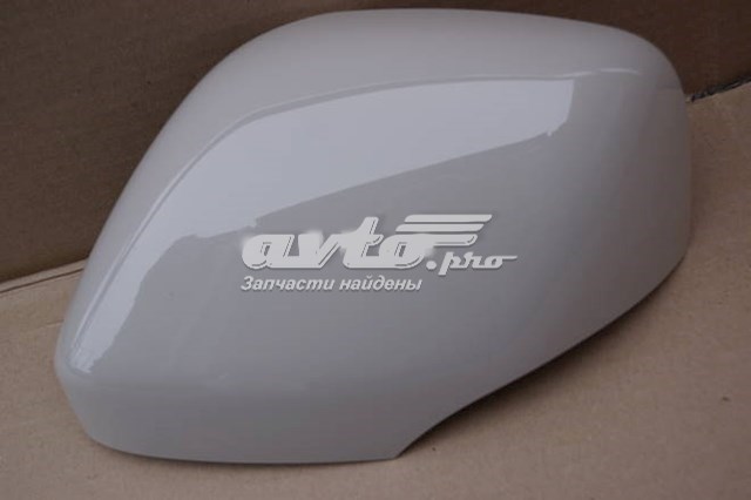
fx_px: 876
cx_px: 376
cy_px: 250
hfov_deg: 46.4
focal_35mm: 42
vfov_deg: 31.9
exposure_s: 1/250
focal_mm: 28
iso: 100
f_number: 5
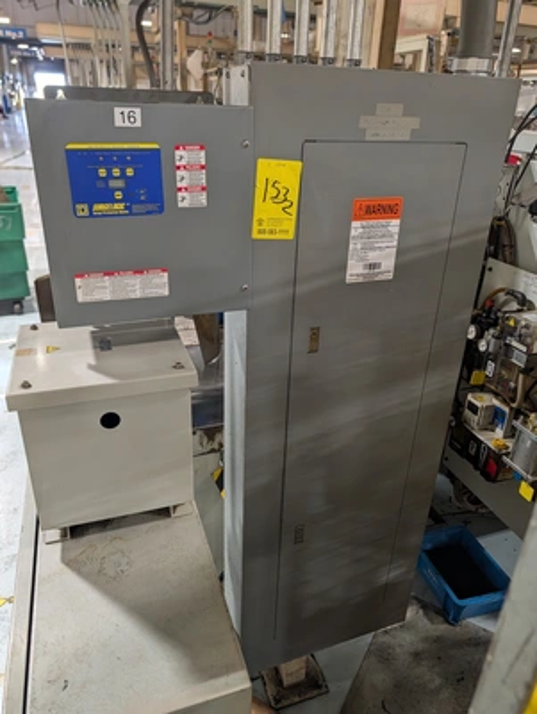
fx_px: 495
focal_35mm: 24
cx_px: 268
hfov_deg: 56.9
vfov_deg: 71.5
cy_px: 357
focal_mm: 6.9
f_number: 1.68
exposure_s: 1/184
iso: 454
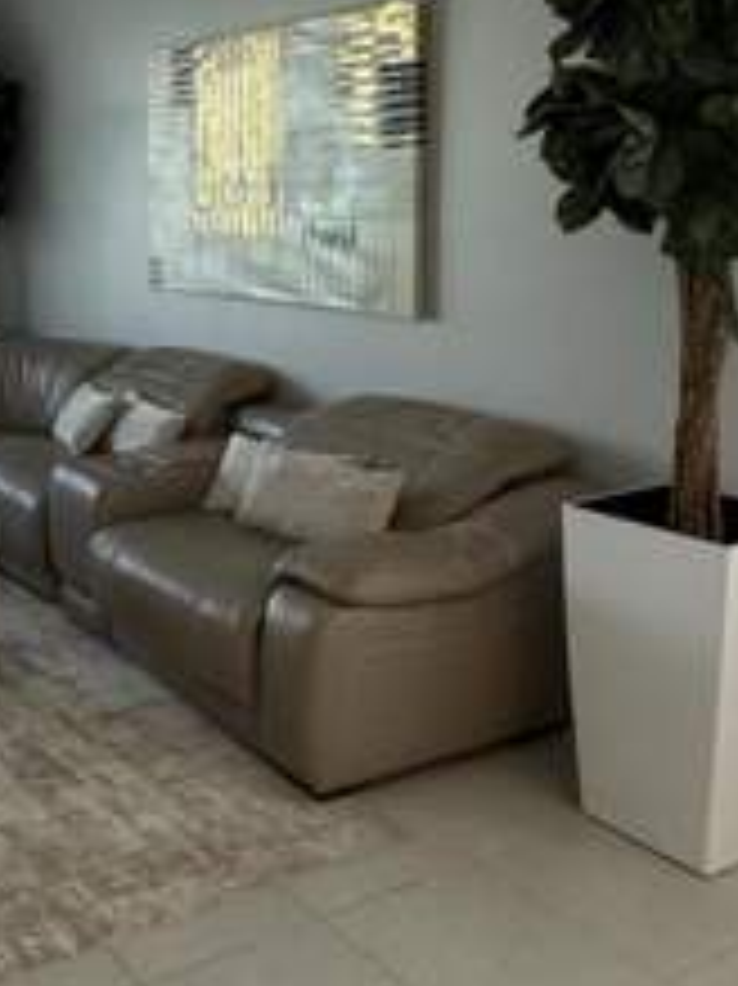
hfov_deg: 31.9
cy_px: 347
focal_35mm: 41
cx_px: -32
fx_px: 1167
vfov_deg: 45.3
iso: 200
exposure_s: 1/120
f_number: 2.2
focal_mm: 2.22
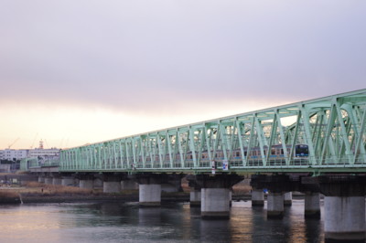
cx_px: 183
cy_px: 122
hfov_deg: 24.8
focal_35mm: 82
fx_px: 833
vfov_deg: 16.6
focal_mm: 55
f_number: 7.1
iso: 800
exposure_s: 1/250
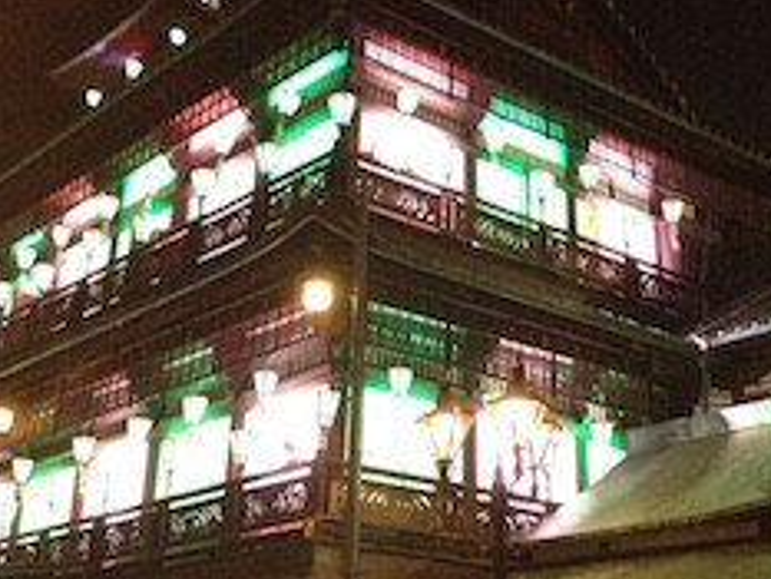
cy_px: 149
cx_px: 443
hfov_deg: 32.1
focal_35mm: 60
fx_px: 1337
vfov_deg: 24.2
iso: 640
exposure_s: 1/15
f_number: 2.4
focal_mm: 4.28
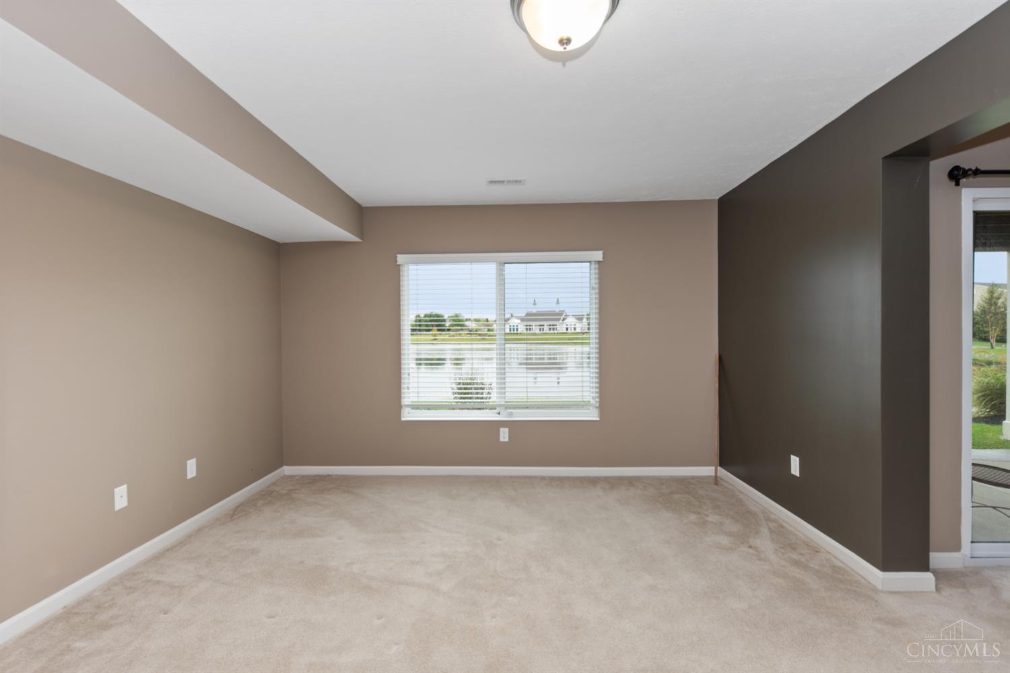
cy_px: 336
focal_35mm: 16
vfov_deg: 73.7
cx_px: 505
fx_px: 449
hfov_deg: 96.7
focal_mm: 16
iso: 400
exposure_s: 1/25
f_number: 5.6
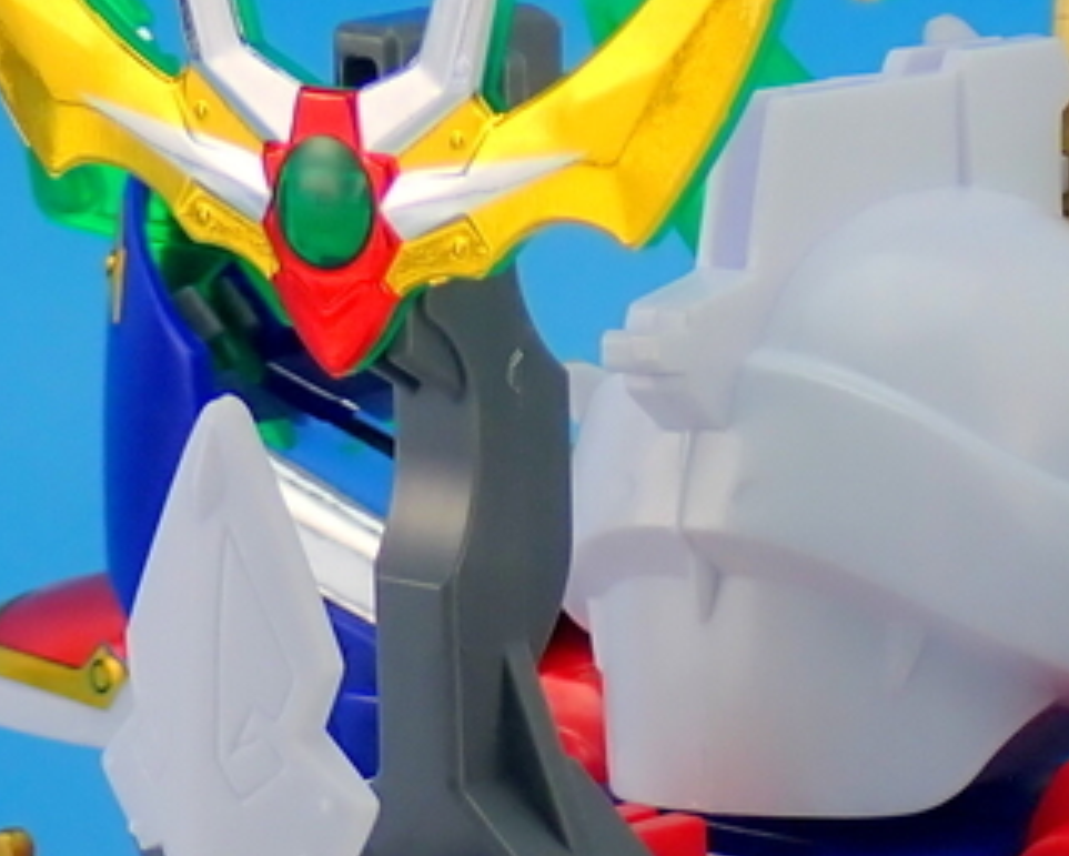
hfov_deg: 8.0
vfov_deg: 6.4
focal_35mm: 240
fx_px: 7595
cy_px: 649
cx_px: 959
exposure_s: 1/30
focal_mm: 13.65
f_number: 4.1
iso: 100
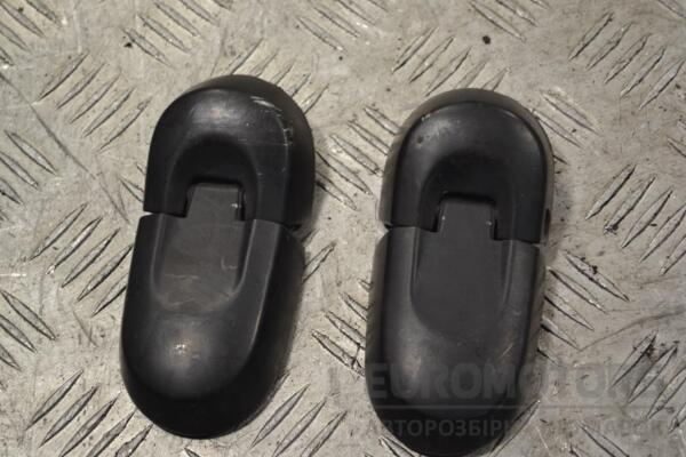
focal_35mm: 82
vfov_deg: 16.6
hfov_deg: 24.6
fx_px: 1572
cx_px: 343
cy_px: 228
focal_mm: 55
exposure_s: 1/80
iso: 400
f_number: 5.6
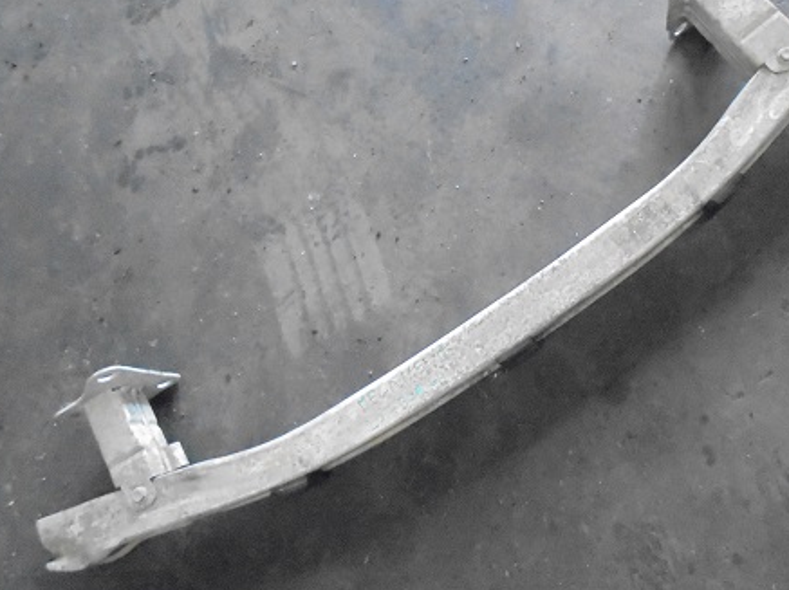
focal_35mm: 34
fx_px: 774
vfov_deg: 41.7
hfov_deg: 53.4
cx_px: 490
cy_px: 289
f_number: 3.5
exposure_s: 1/50
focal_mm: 4.6
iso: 1600
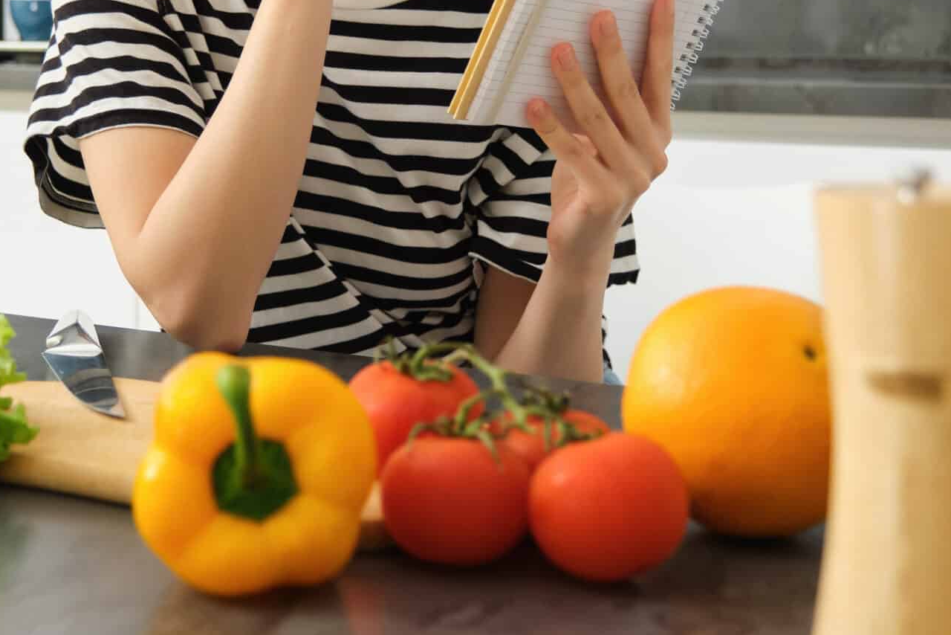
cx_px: 266
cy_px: 16
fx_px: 1691
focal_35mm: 64
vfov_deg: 20.6
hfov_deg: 31.0
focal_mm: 21.3
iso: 500
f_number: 2.8
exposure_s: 1/125
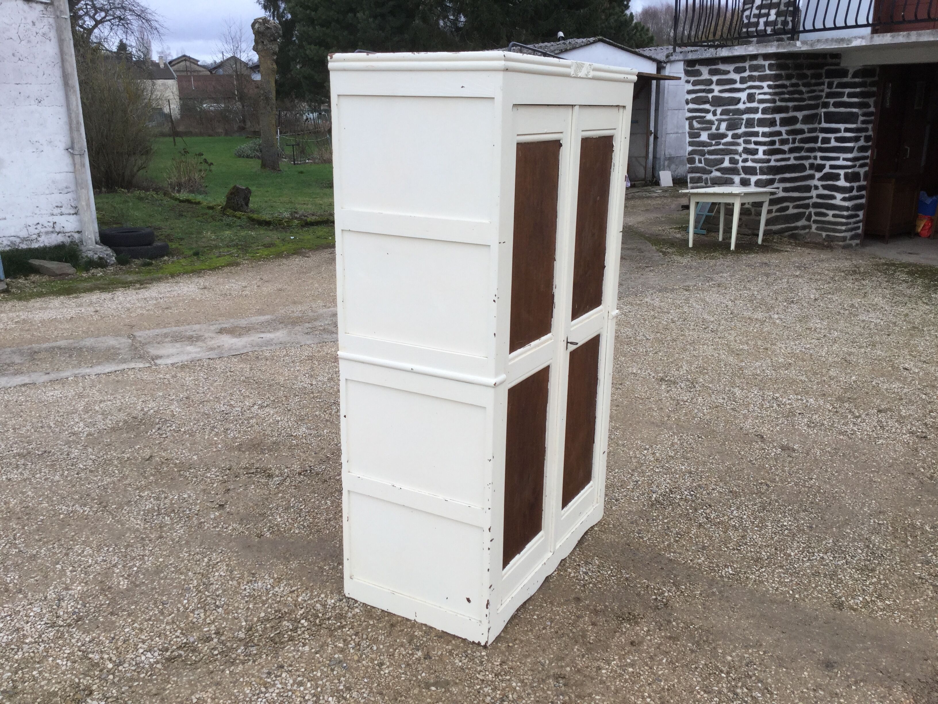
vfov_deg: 45.4
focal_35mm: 31
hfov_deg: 58.4
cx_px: 469
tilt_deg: -17.6
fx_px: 840
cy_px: 352
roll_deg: -1.0
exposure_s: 1/125
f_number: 2.4
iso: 25
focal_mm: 3.3
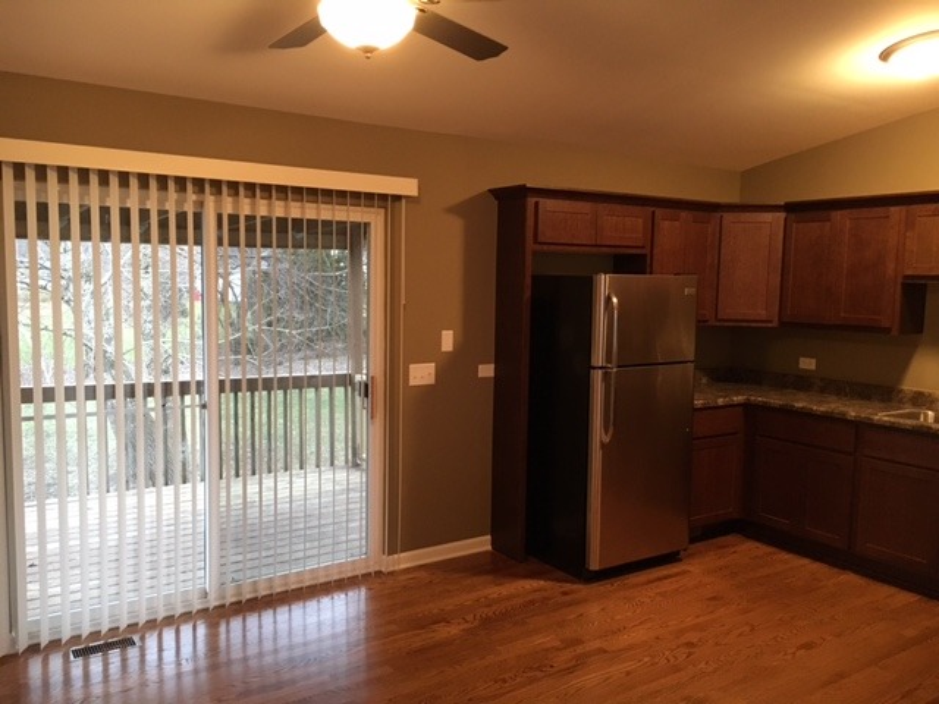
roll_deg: -0.8
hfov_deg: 61.7
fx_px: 787
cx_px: 470
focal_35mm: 29
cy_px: 352
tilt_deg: -5.6
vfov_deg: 48.2
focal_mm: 4.15
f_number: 2.2
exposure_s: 1/30
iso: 200
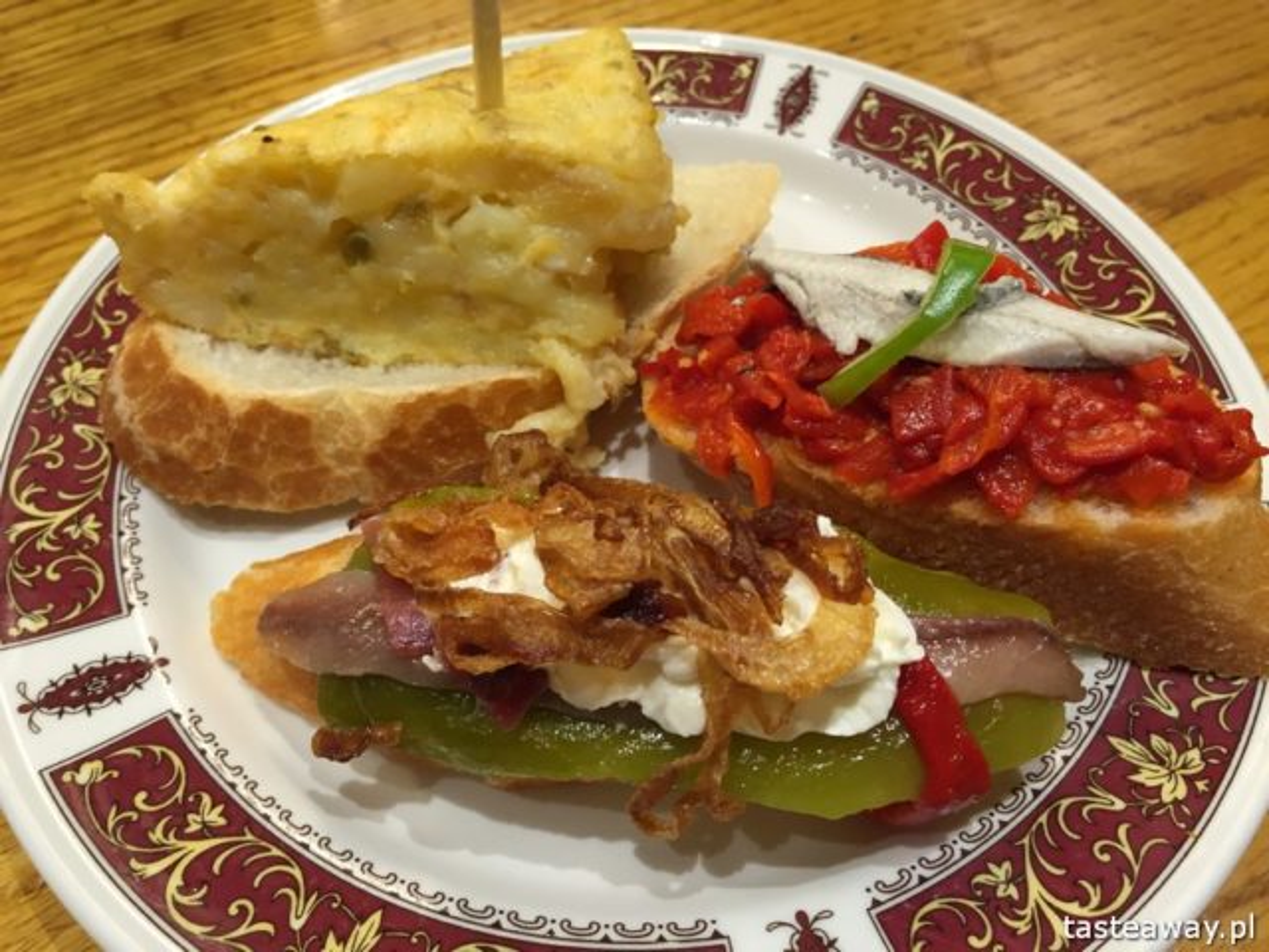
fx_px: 1063
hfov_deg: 61.7
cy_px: 476
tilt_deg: -53.6
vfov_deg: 48.2
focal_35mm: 29
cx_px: 634
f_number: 2.2
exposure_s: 1/33
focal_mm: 4.15
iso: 80
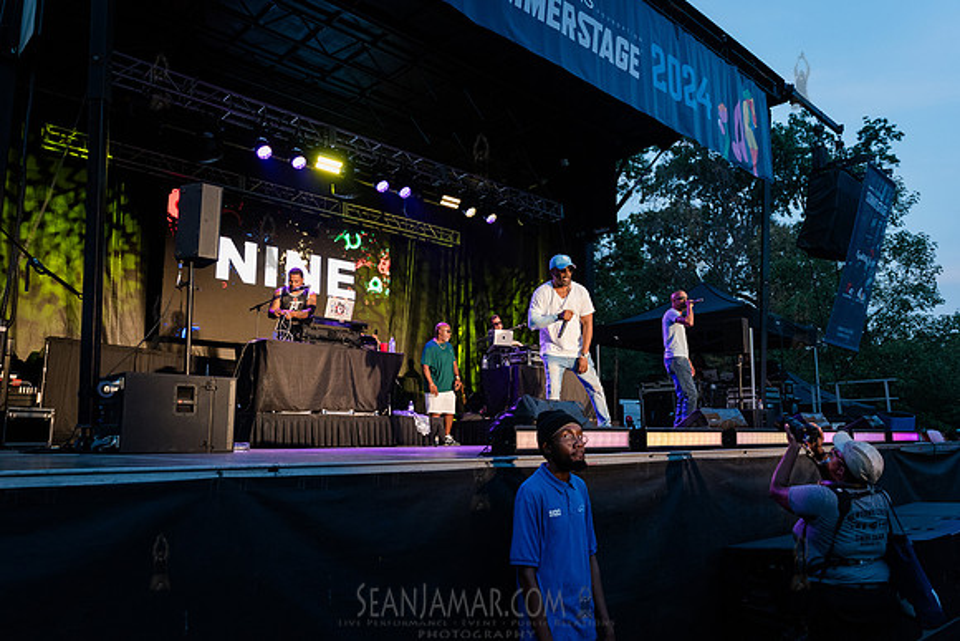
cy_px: 321
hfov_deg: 70.2
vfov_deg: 50.2
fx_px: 683
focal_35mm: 26
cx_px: 462
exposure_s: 1/400
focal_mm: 24
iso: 3200
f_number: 3.5
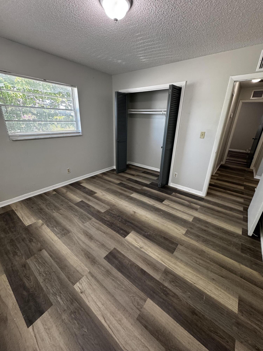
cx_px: 132
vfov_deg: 102.1
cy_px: 176
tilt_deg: -21.0
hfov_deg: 85.7
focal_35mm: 14
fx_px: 142
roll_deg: -1.4
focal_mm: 2.22
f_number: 2.2
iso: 200
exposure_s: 1/60
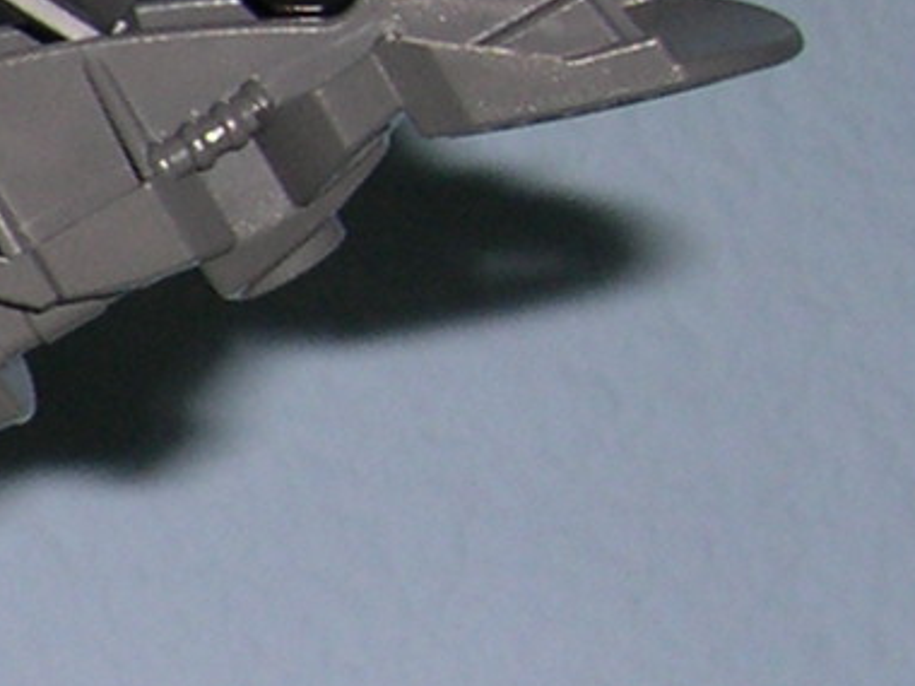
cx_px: -1486
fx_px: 6000
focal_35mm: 227
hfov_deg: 7.9
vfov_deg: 6.5
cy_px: 650
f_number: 7.6
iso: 100
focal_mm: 8
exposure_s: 1/60
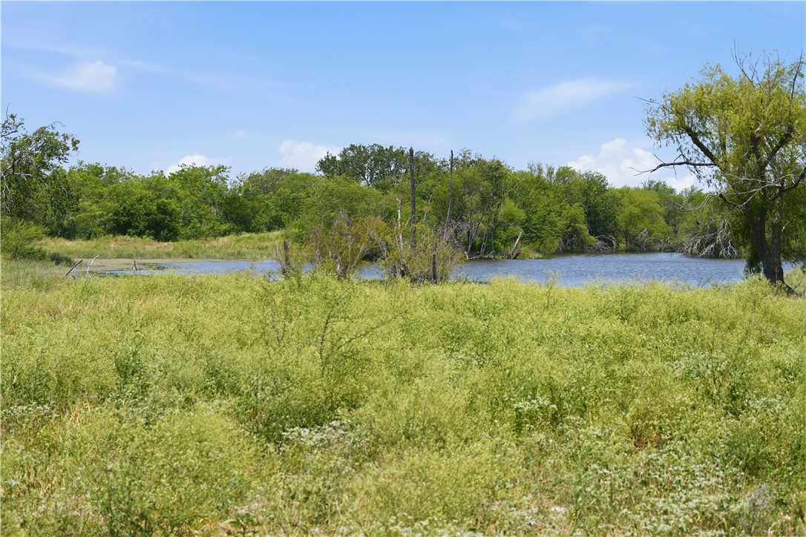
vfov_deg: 17.3
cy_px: 268
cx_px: 403
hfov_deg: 25.7
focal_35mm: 79
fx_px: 1769
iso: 100
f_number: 9
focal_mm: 79
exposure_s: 1/160
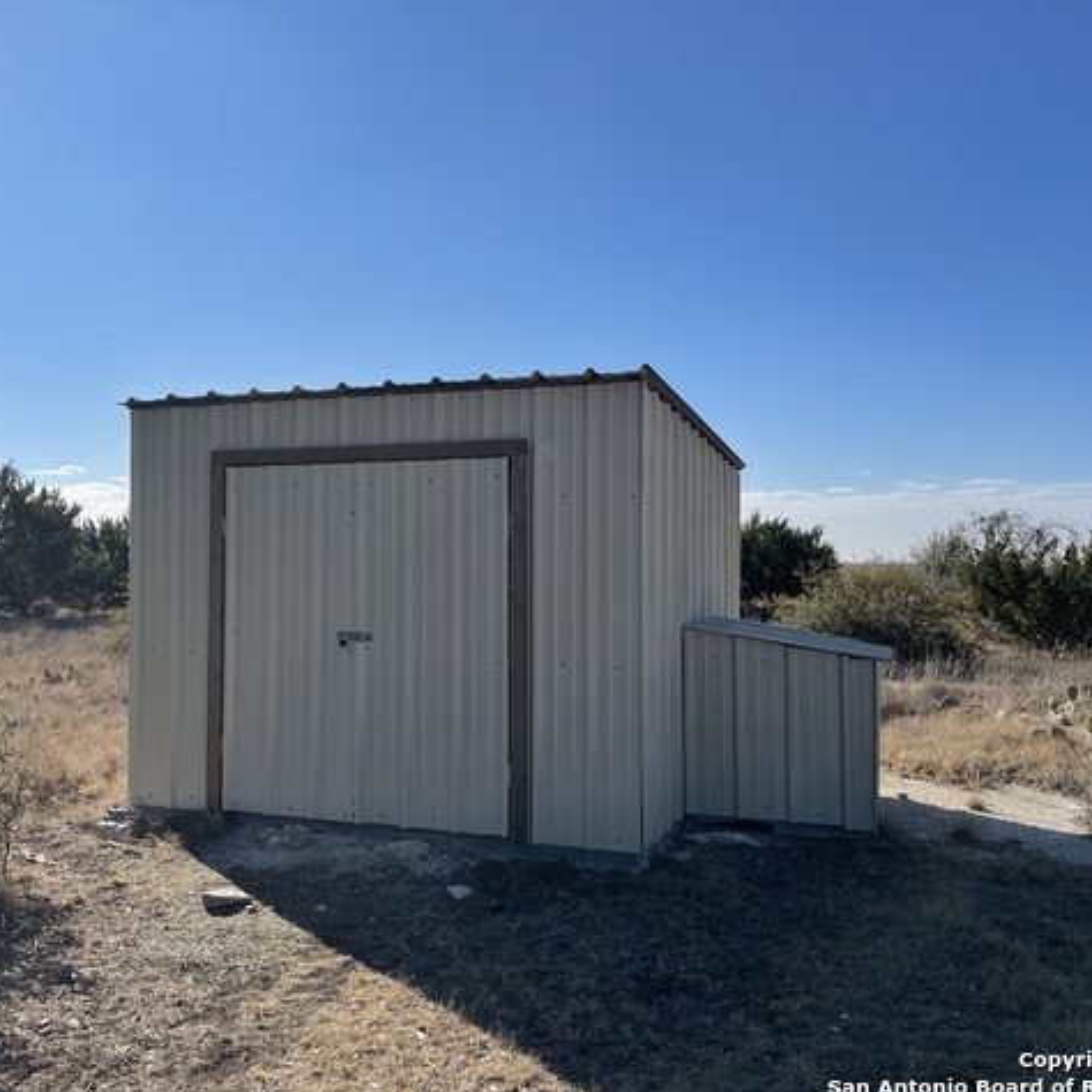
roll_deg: +0.2
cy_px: 548
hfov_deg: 52.3
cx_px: 465
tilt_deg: +0.7
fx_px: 1106
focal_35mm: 31
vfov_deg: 52.5
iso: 32
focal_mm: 5.1
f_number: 1.6
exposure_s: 1/6250
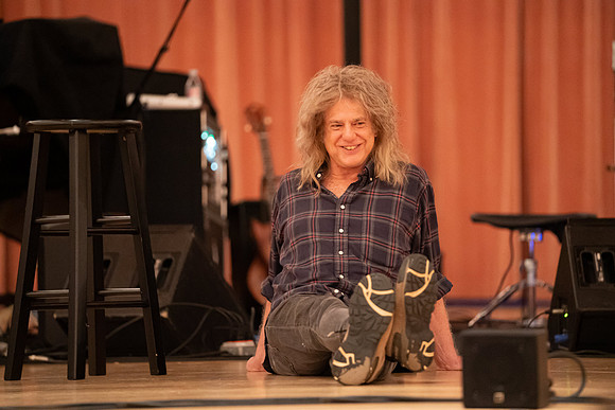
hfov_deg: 10.3
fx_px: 3417
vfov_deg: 6.9
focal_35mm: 200
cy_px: 205
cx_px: 308
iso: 12800
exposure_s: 1/60
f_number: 2.8
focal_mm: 200
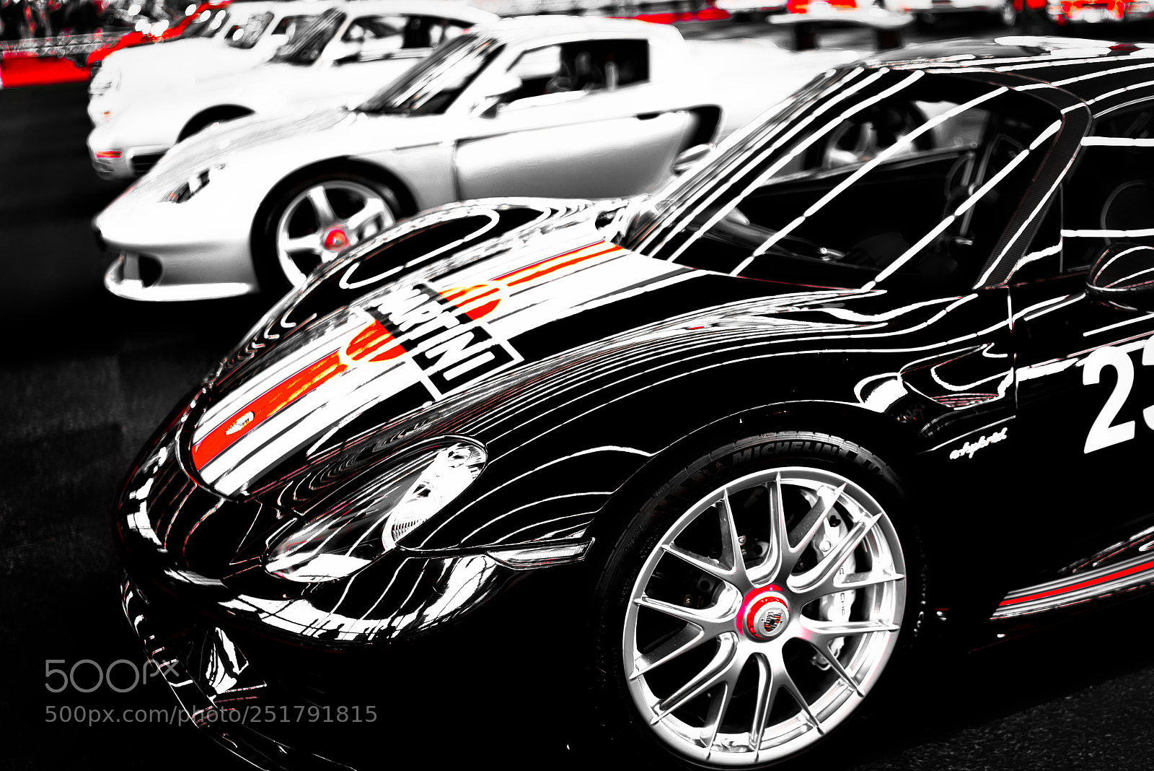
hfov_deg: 54.4
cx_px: 577
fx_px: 1122
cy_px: 386
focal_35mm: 35
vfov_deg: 37.9
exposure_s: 1/40
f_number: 1.4
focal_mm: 35
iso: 125
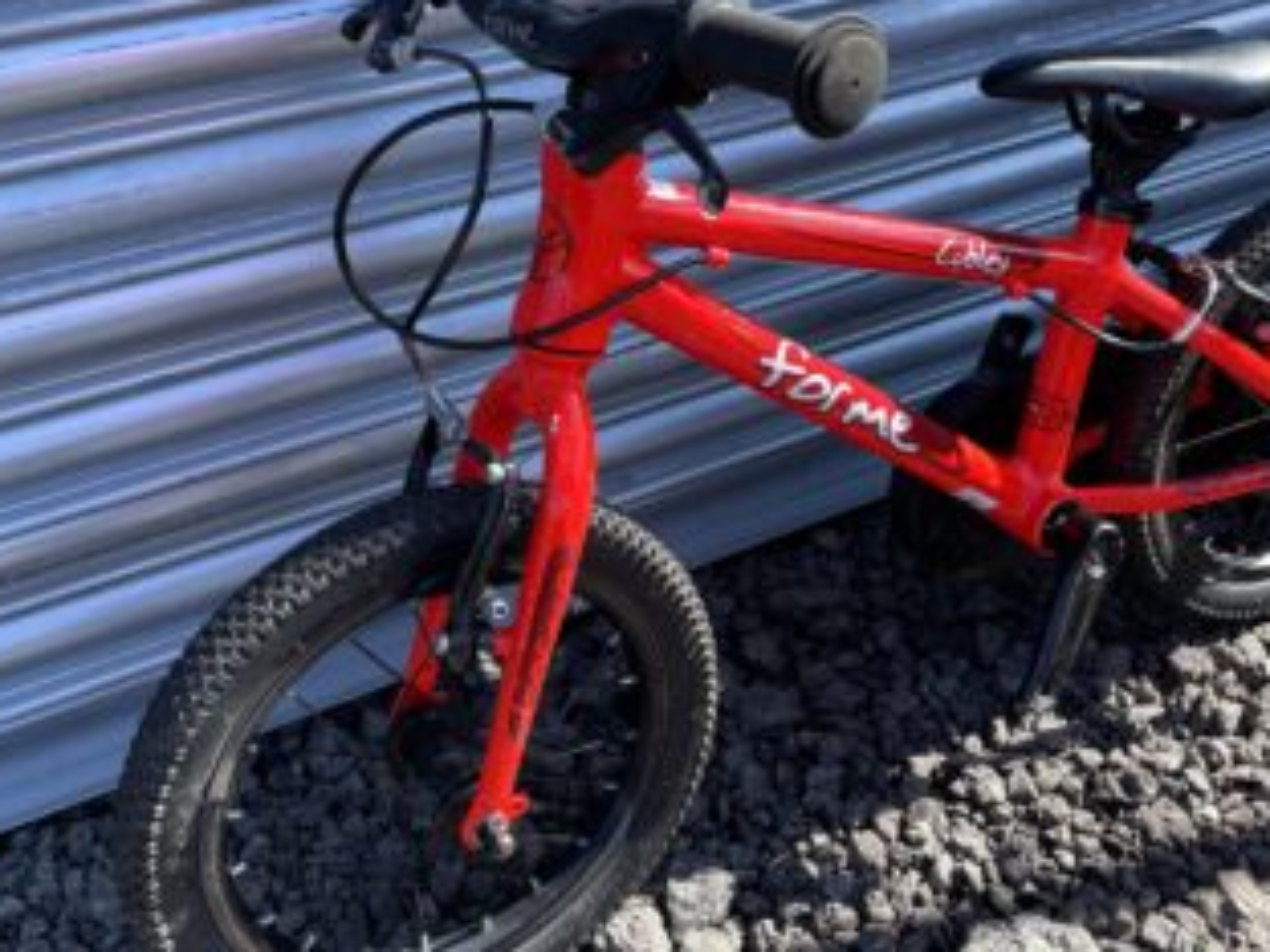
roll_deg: +1.6
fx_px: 1468
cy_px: 382
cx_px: 729
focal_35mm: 40
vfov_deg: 35.8
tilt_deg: -31.0
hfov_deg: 46.7
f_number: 1.6
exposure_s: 1/703
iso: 32
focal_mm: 4.2
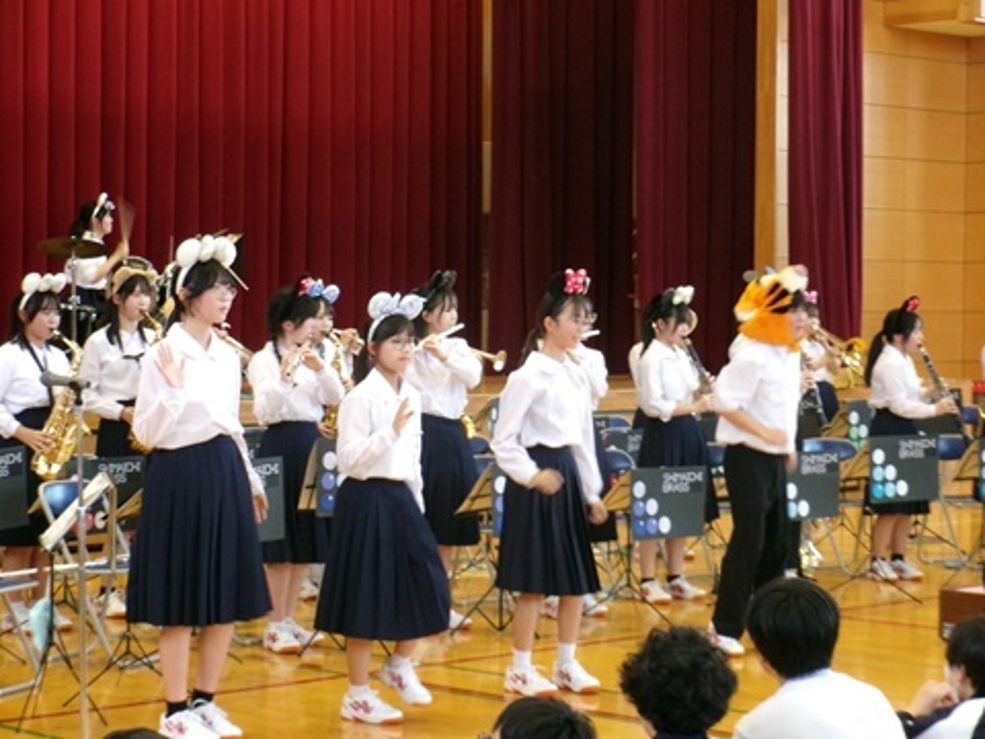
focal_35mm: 95
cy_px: 370
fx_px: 2703
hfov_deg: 20.7
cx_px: 492
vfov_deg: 15.6
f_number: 5.8
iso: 626
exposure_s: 1/34
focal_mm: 16.9
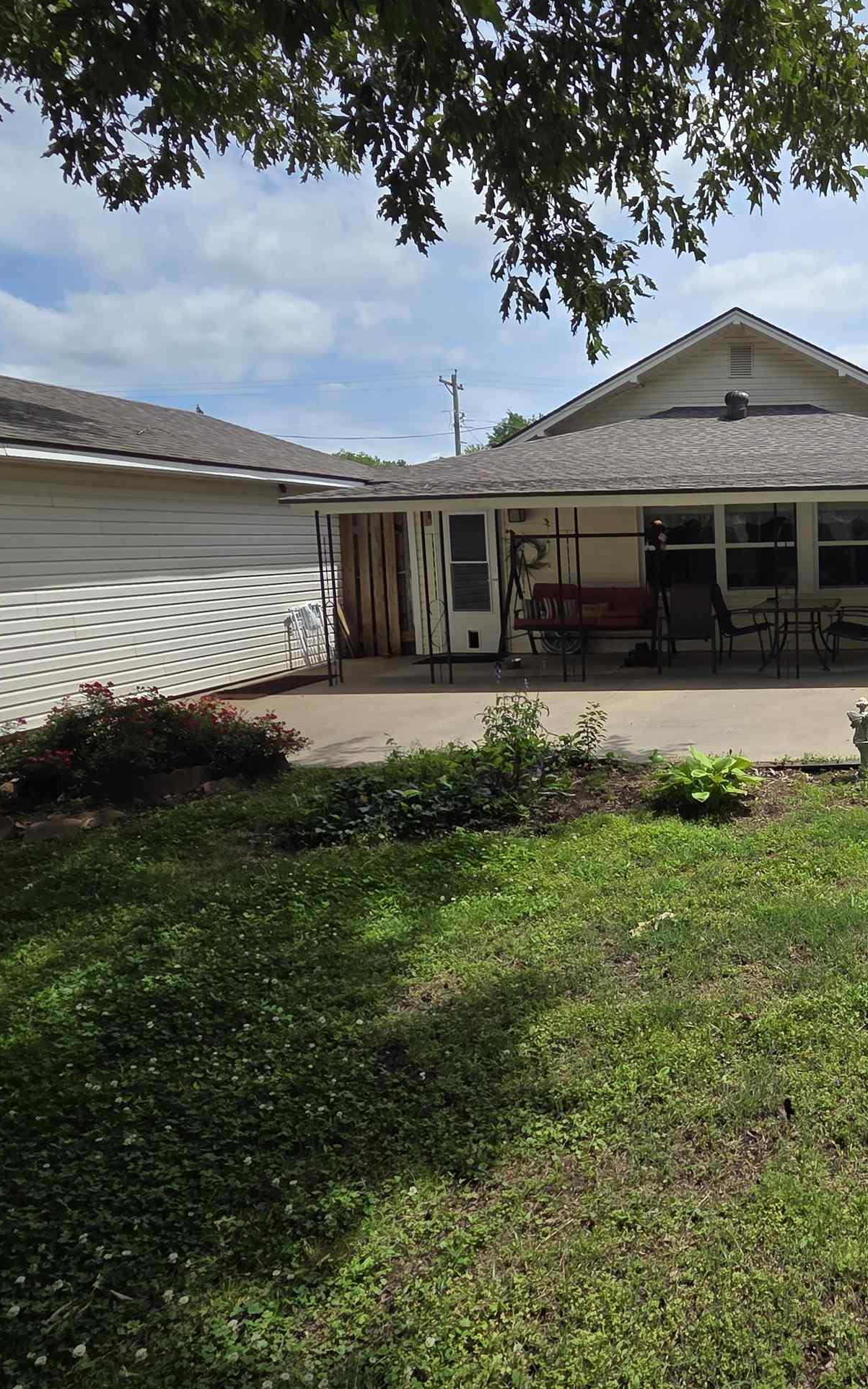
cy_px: 642
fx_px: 832
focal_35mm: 22
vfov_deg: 79.5
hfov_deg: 48.1
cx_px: 813
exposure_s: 1/2443
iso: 50
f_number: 2.2
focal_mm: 2.2
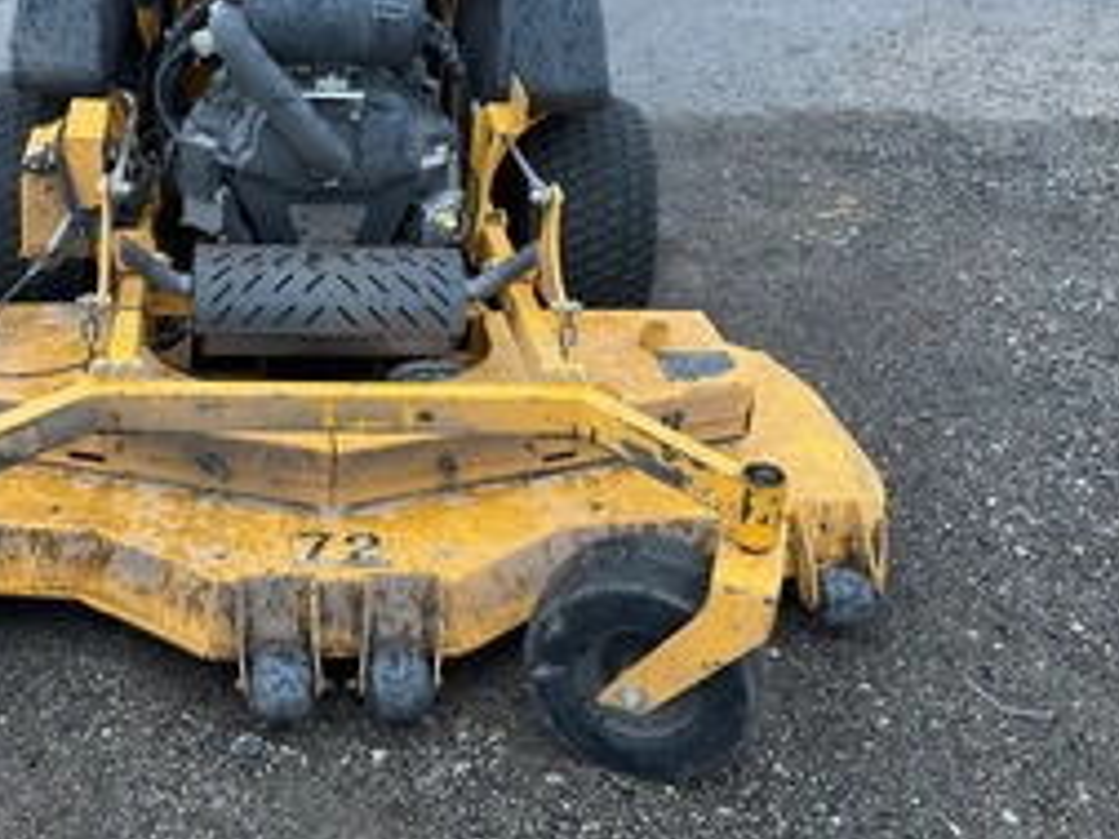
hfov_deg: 40.7
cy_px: 266
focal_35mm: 46
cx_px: 373
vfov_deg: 31.2
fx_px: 1487
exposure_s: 1/114
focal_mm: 3
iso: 64
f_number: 1.8
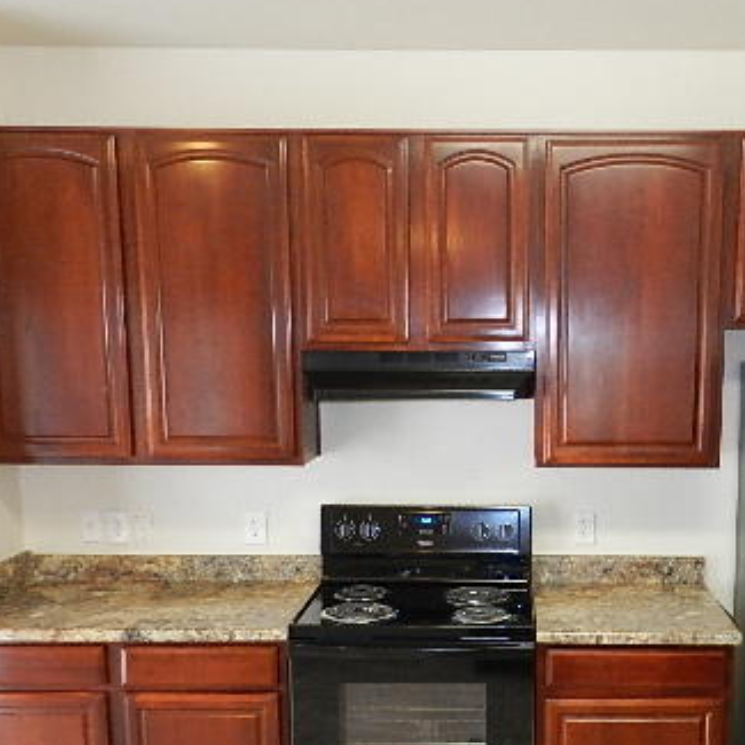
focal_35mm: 40
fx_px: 974
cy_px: 500
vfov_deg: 41.3
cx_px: 502
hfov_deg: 41.3
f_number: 3.4
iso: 400
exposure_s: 1/15
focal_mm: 4
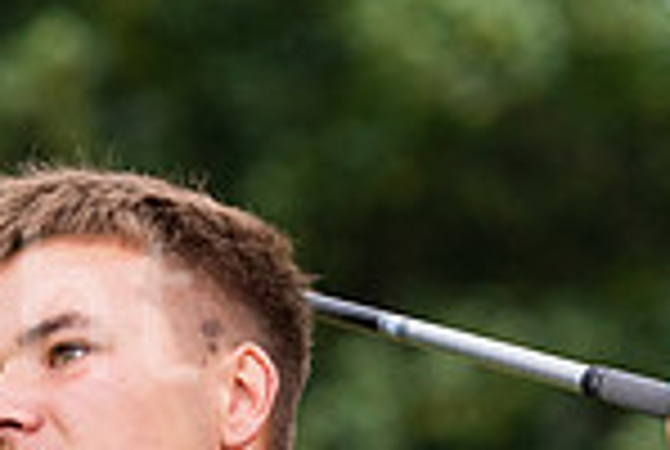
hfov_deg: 2.6
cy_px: 601
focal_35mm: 786
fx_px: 14657
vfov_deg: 1.8
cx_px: -81
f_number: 4
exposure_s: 1/1000
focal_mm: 135
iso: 640
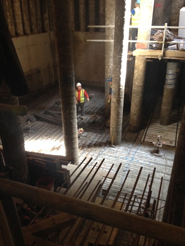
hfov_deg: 40.7
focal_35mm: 35
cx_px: 92
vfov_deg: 52.6
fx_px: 249
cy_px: 123
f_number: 2.4
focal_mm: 4.28
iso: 160
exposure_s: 1/20
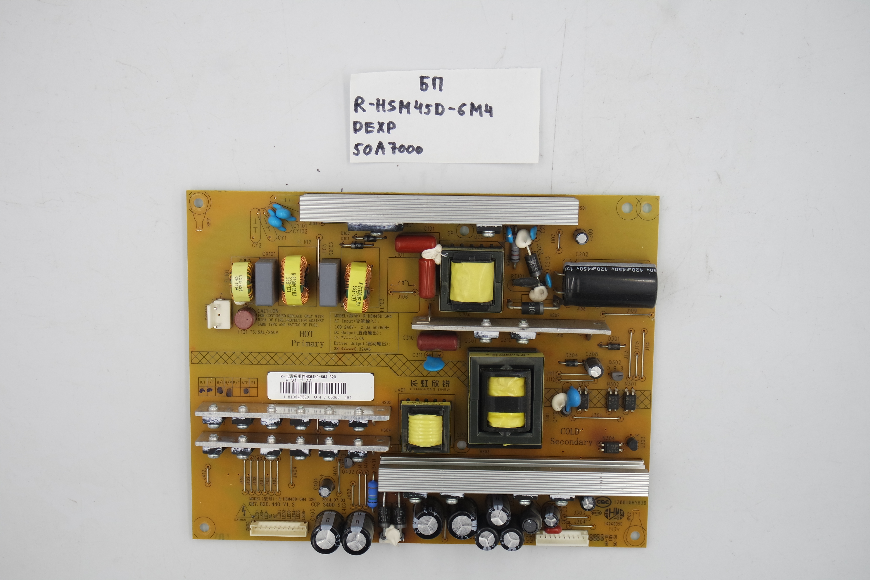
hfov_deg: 41.1
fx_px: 1160
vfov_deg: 28.1
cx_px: 435
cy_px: 290
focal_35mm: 48
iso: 160
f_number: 4.5
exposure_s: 1/125
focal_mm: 18
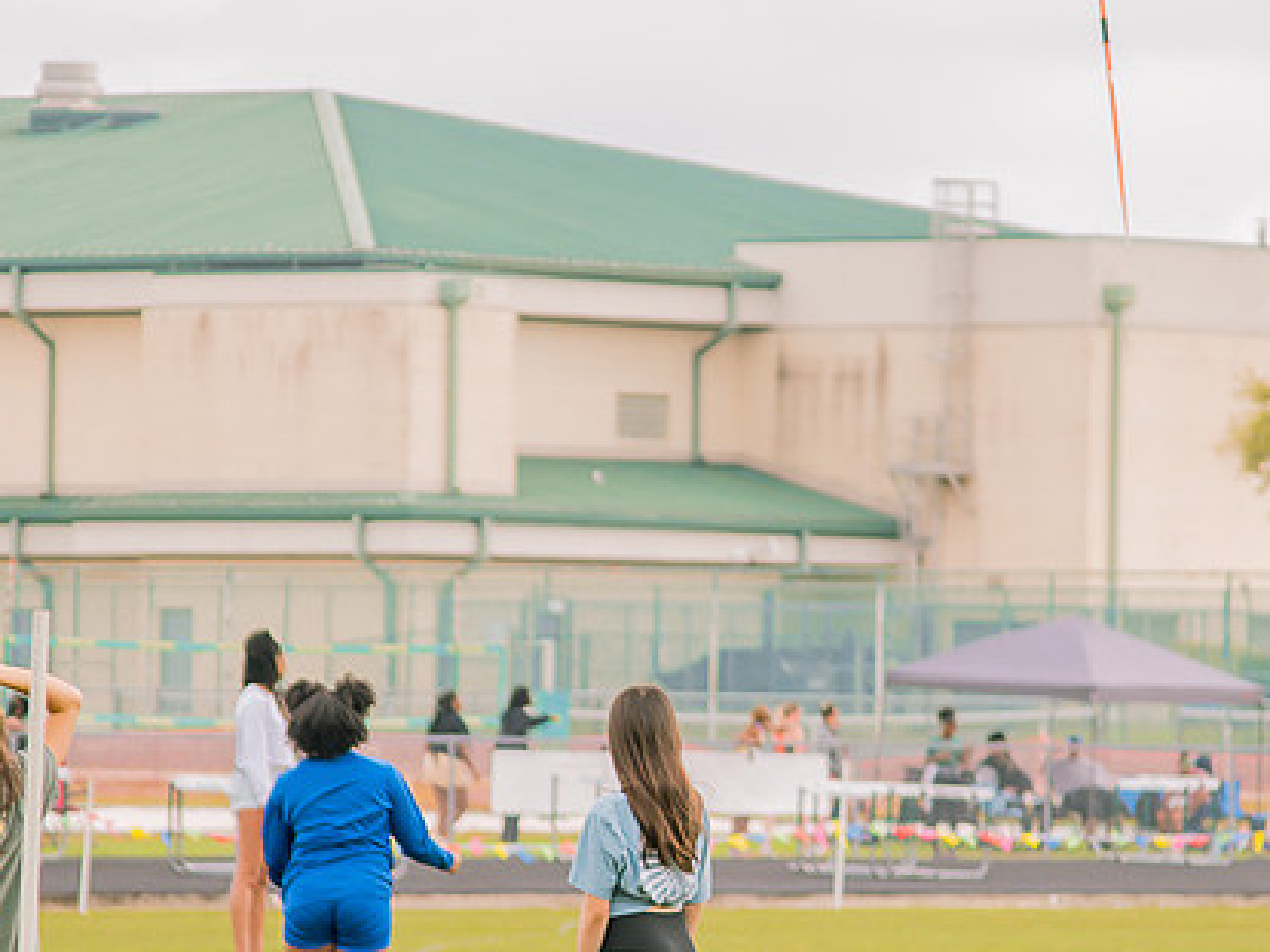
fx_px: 12544
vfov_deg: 4.3
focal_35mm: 342
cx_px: 770
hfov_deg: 5.8
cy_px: 597
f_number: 4
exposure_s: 1/200
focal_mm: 120
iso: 200
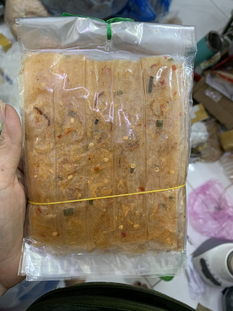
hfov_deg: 53.1
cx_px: 116
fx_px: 233
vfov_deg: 67.3
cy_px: 156
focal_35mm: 26
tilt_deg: -72.5
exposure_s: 1/60
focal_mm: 4.25
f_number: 1.8
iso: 125
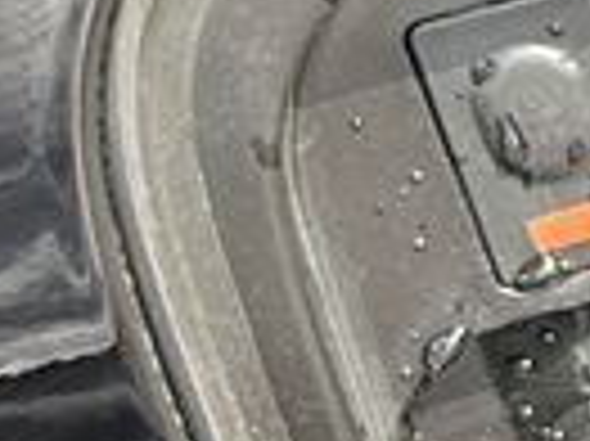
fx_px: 3201
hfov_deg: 8.1
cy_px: 576
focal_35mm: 188
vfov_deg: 7.8
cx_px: 2036
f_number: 1.78
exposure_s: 1/494
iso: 80
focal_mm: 6.86
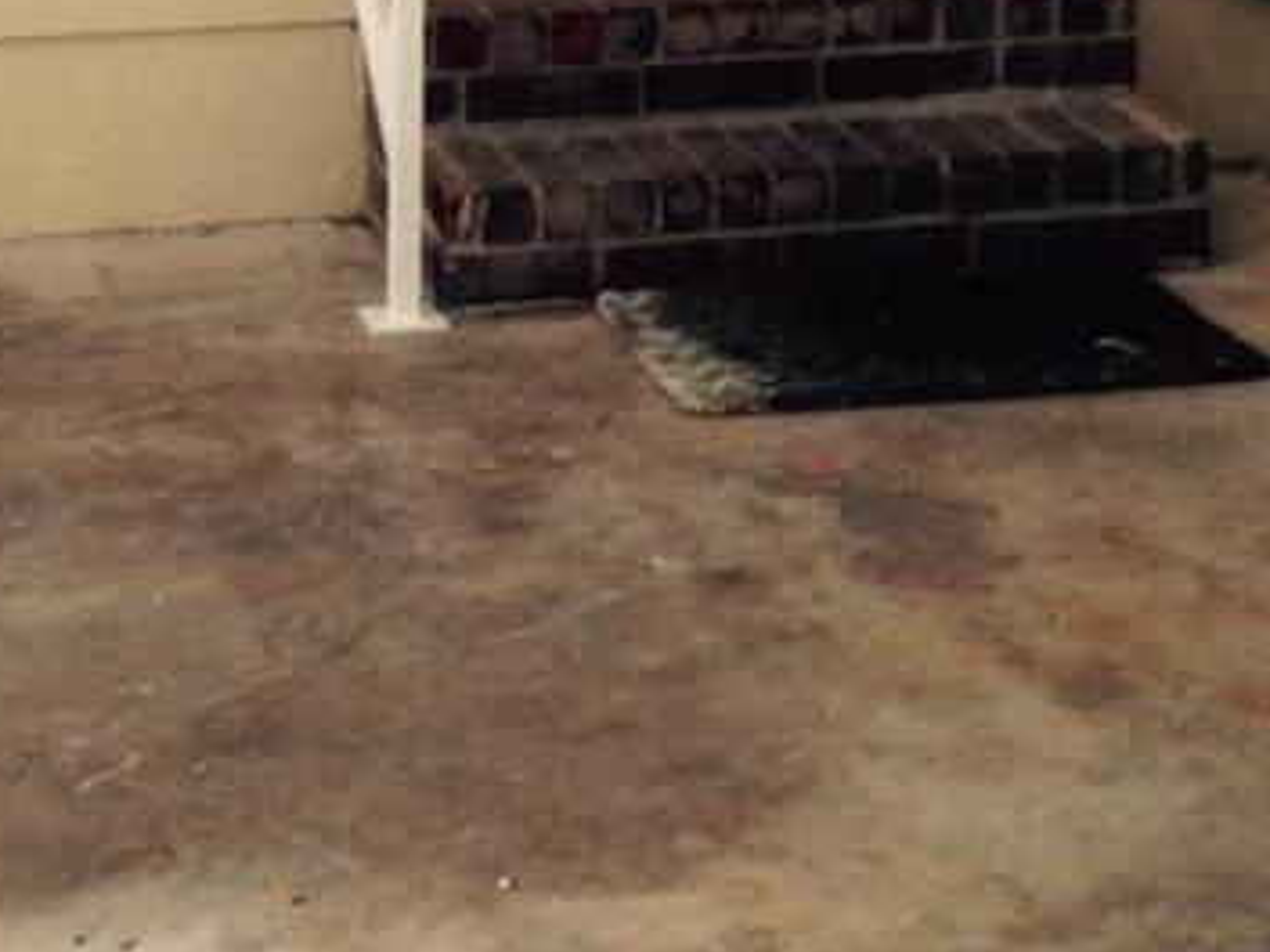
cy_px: -541
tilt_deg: -6.9
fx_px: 4403
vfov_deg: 11.7
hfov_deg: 16.3
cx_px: 292
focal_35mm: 120
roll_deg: +0.4
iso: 50
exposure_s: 1/40
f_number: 2.4
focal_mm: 4.12
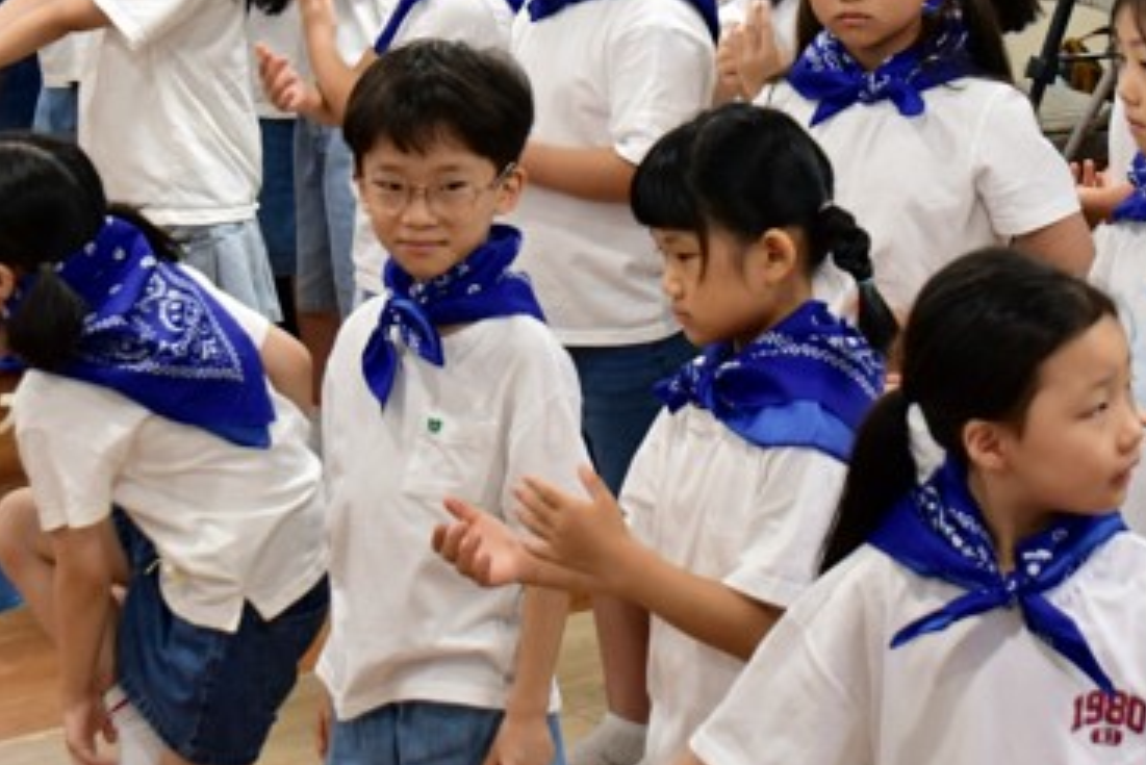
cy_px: 12
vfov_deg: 9.3
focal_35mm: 147
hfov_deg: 14.0
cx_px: 500
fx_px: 4681
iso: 800
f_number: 5.6
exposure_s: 1/50
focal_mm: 40
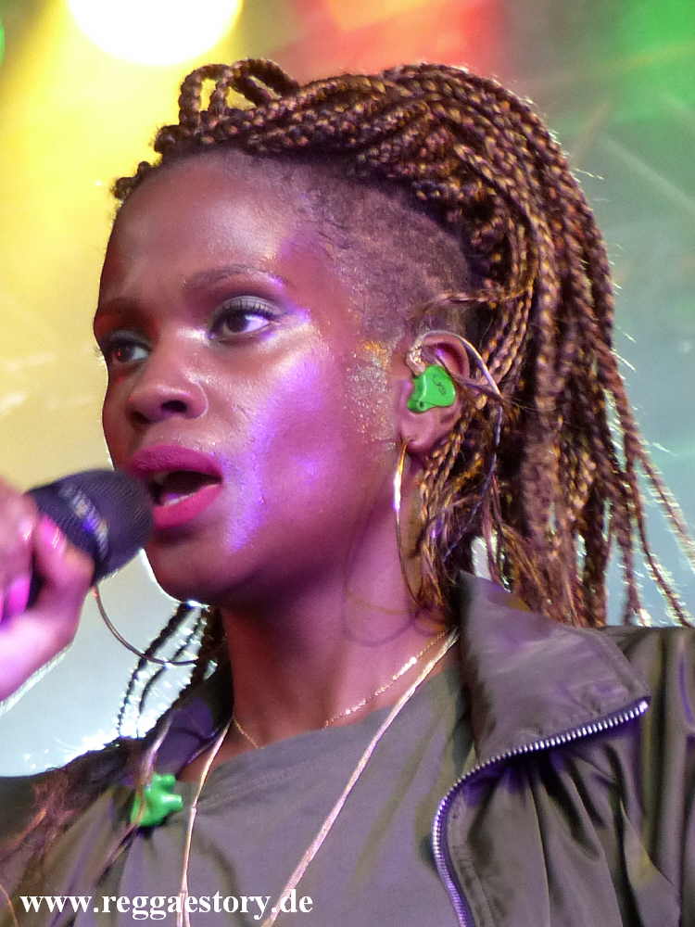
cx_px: 348
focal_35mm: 157
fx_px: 4203
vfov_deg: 12.6
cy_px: 464
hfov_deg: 9.5
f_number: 2.8
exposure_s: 1/80
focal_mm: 28.3
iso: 320
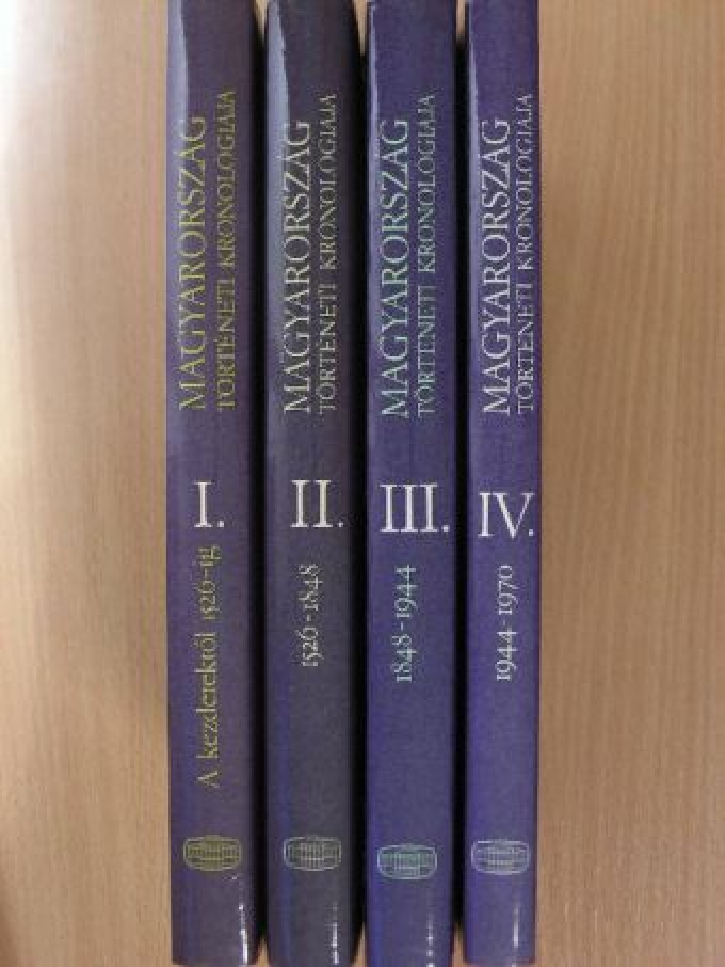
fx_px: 1340
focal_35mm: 48
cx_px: 362
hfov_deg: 30.3
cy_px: 484
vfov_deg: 39.6
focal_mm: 8
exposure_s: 1/12
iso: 100
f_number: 3.5
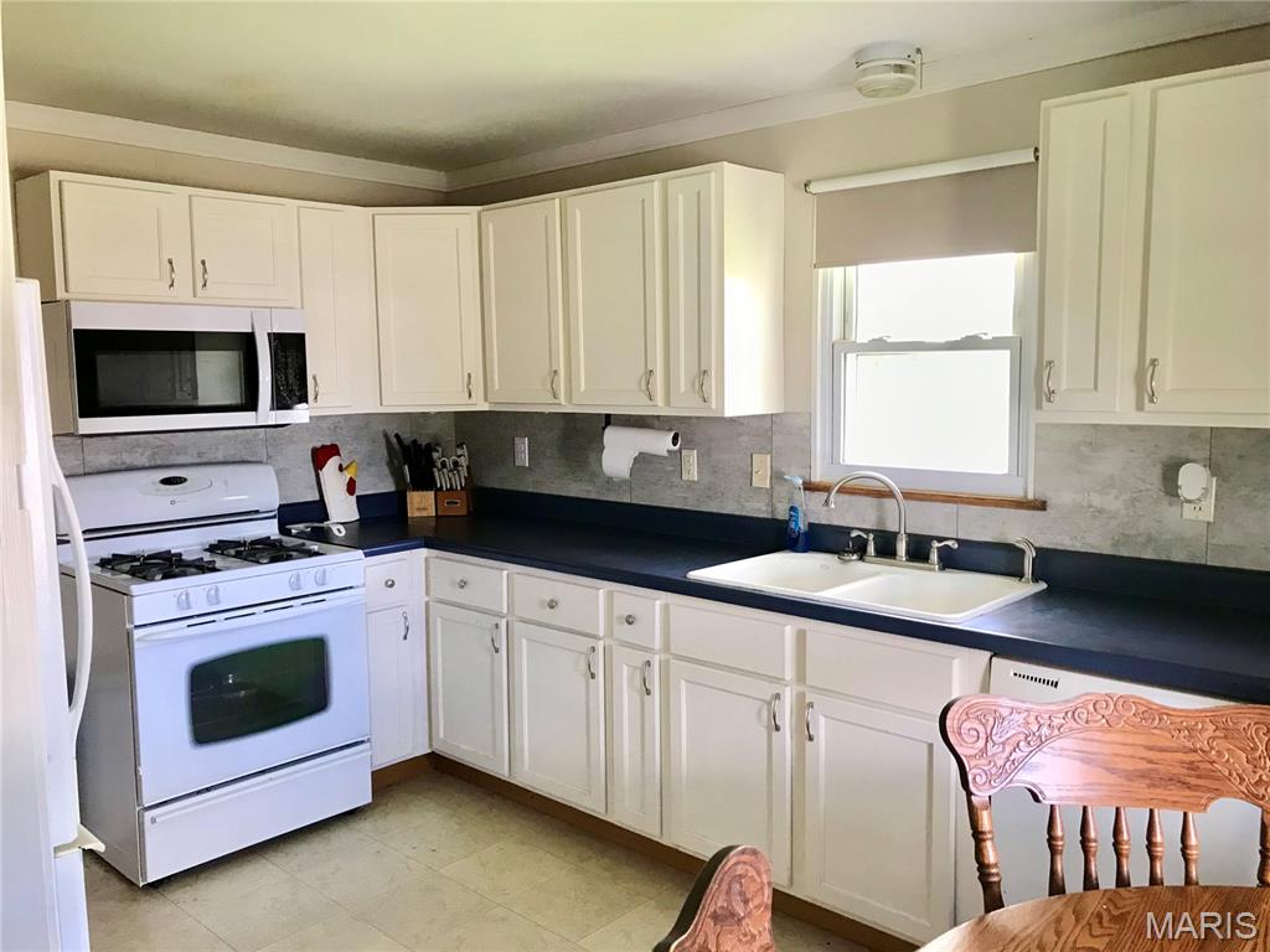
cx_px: 635
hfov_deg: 63.4
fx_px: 1027
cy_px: 476
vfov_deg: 49.7
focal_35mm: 28
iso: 40
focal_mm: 3.99
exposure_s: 1/24
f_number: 1.8
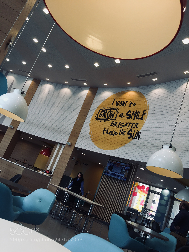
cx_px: 94
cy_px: 126
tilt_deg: +15.4
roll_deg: -21.4
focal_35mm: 29
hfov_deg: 48.2
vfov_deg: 61.7
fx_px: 211
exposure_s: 1/120
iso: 50
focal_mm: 4.15
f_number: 2.2
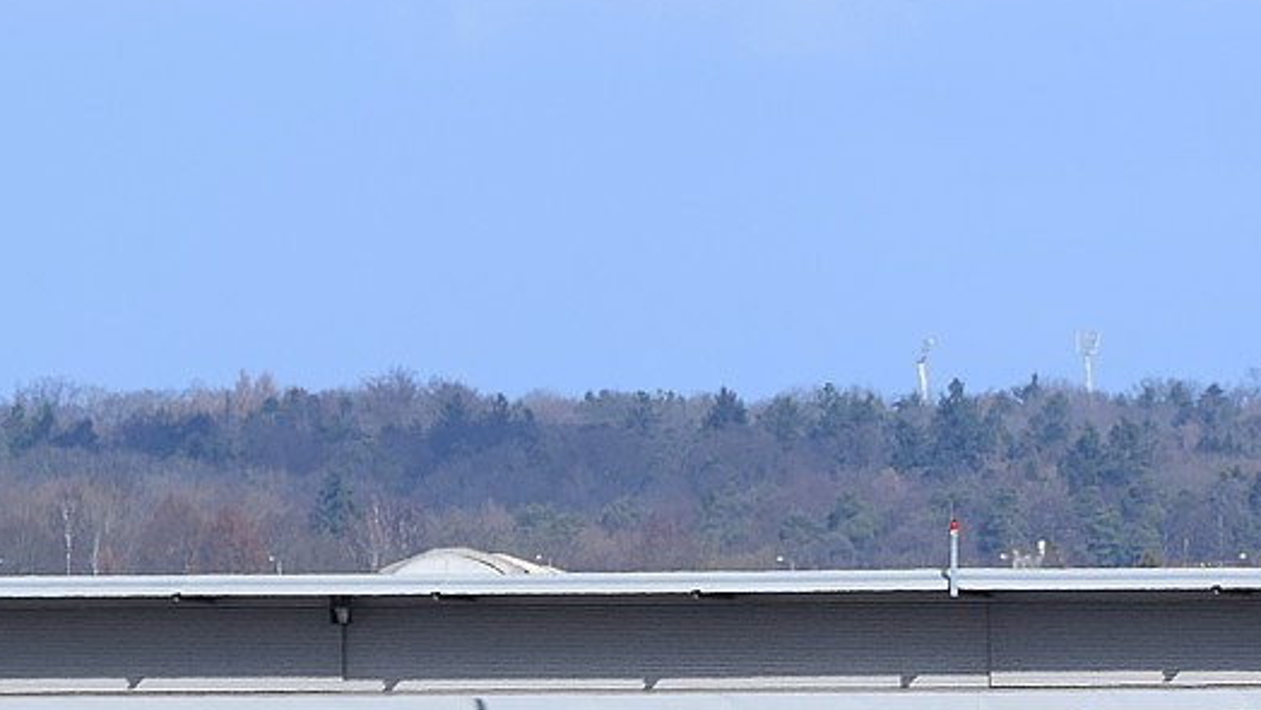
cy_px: 888
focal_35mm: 863
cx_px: 1431
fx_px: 28862
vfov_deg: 1.4
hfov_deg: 2.5
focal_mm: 240
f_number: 7.1
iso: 200
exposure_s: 1/800
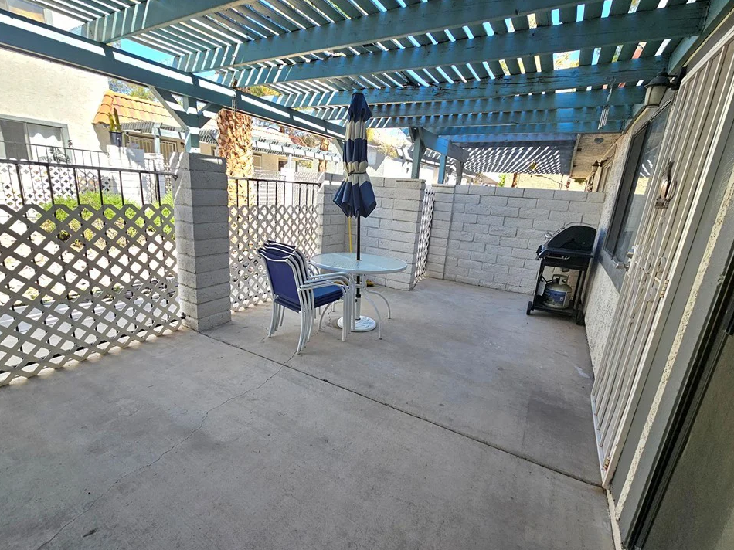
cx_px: 356
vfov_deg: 85.6
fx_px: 297
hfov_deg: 102.0
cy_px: 280
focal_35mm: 14
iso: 50
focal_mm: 2.2
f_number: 2.2
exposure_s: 1/417
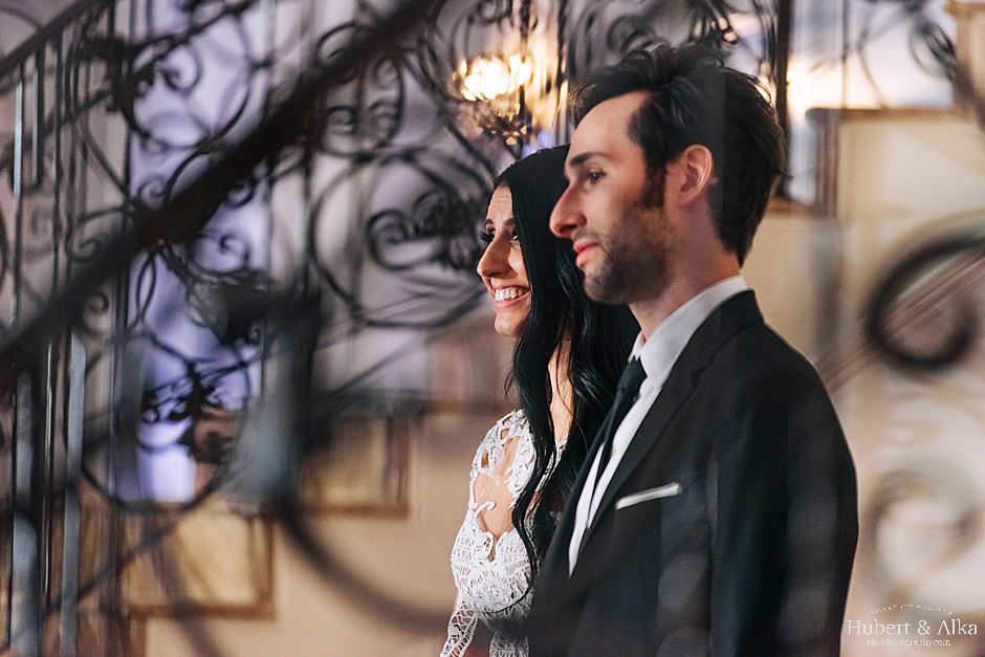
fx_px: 5473
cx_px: 492
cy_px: 328
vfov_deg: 6.9
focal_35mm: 200
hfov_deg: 10.3
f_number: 2.8
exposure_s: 1/80
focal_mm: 200
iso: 800
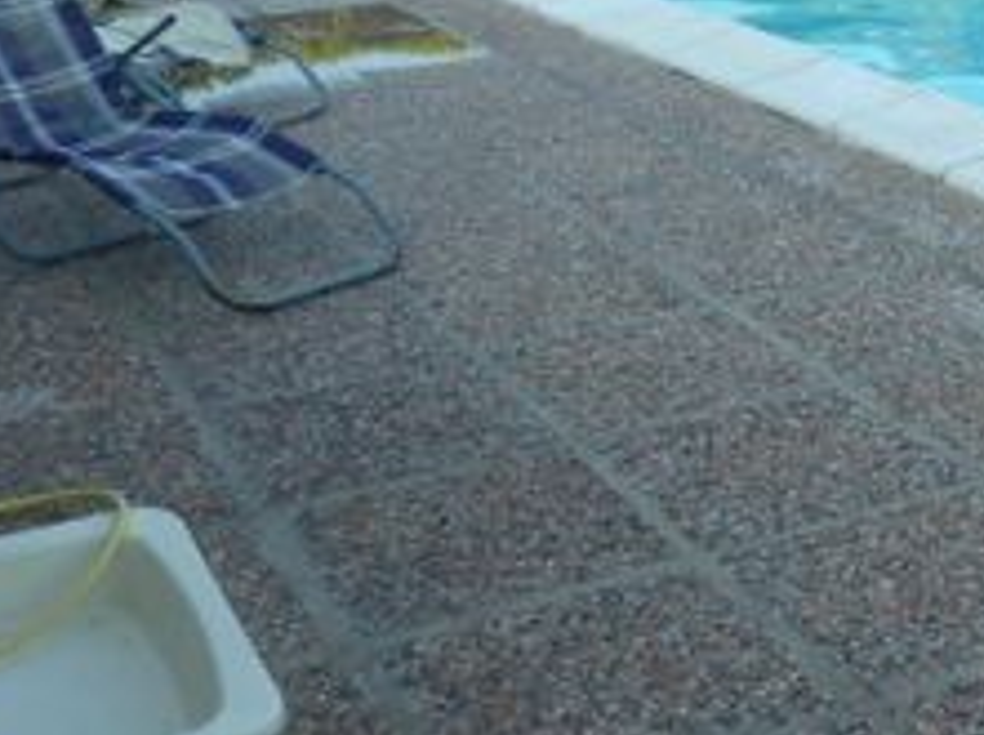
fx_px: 1930
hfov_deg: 26.5
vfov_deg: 20.4
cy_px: -107
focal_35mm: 68
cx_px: 1069
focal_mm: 4.1
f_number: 3.5
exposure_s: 1/100
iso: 80
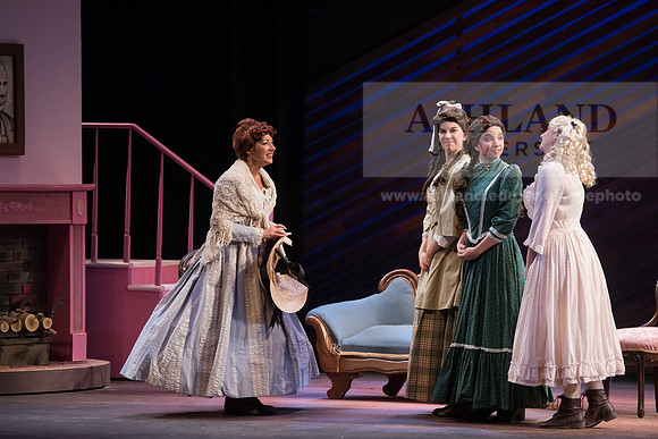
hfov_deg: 11.7
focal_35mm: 175
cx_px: 329
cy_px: 220
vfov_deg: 7.9
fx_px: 3199
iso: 5000
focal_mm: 175
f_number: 4
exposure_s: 1/400
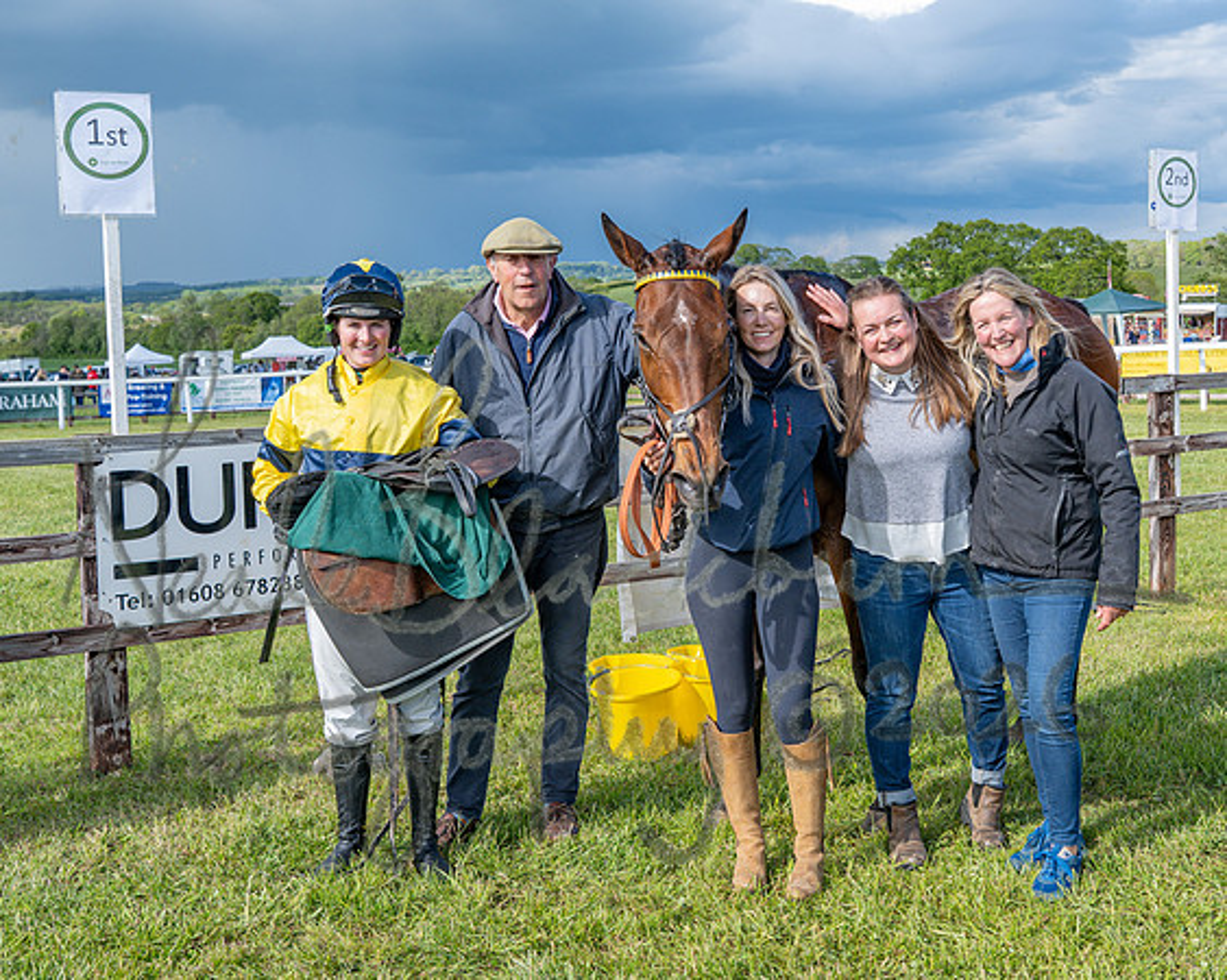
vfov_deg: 31.8
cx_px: 739
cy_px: 416
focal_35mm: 47
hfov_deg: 39.1
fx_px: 1721
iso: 200
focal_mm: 35
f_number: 5.6
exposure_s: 1/480
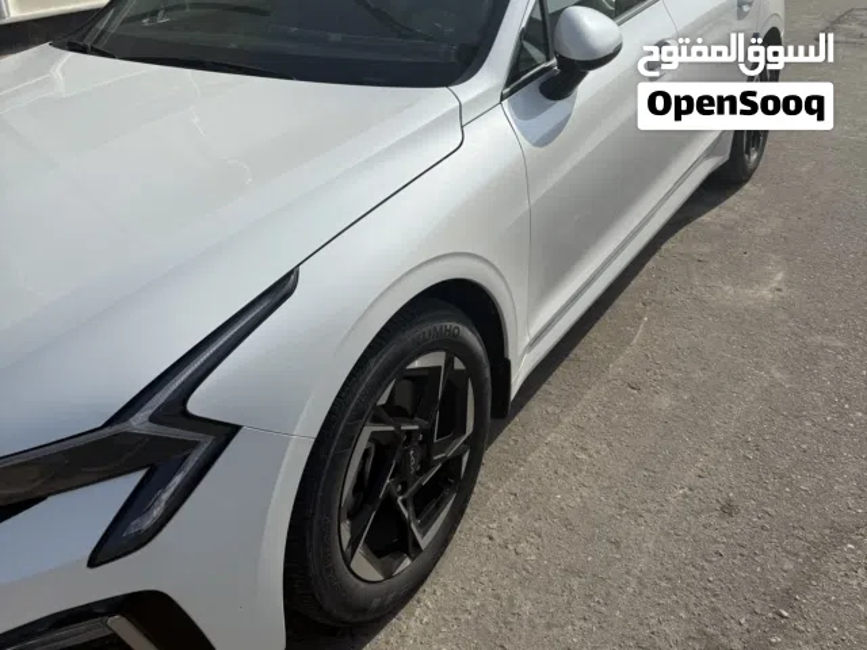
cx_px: 434
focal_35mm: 24
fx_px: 601
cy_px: 325
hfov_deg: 71.6
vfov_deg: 56.8
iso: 80
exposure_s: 1/10309
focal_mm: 6.76
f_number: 1.78
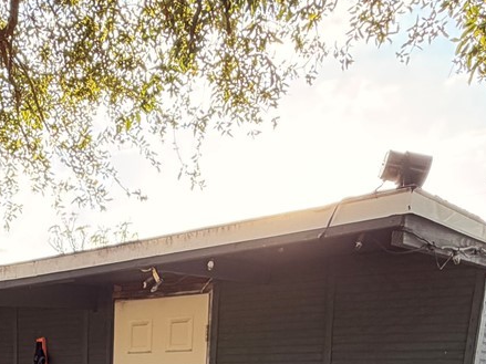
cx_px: 94
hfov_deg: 36.2
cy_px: 540
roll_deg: -1.1
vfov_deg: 23.2
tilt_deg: -11.7
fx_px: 716
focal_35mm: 51
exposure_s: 1/121
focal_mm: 2.22
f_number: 2.2
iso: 64
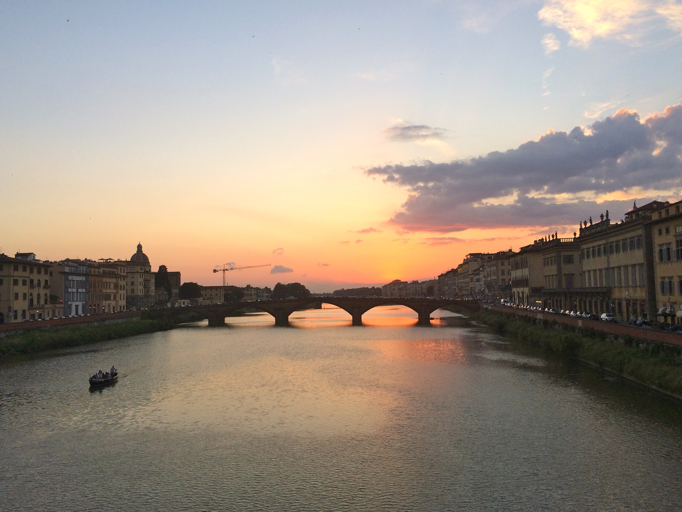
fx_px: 571
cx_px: 341
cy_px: 256
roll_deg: -1.6
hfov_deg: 61.7
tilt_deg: +1.6
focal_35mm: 29
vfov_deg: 48.2
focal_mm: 4.15
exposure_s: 1/285
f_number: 2.2
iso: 32
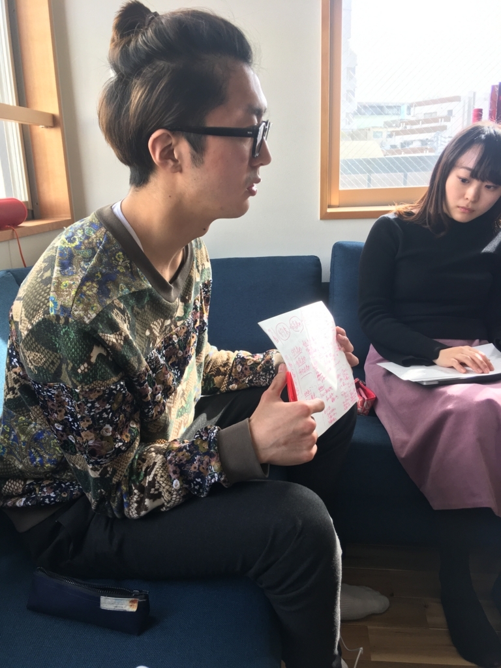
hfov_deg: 48.2
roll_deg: +1.0
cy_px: 334
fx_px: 560
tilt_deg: -18.3
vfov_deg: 61.7
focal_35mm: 29
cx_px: 250
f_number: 2.2
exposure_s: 1/120
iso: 40
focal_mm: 4.15
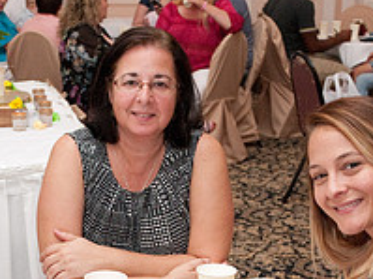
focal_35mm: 98
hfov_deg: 20.0
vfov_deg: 14.9
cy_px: 264
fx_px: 1055
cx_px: 135
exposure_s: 1/125
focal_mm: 35
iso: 3200
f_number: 5.6
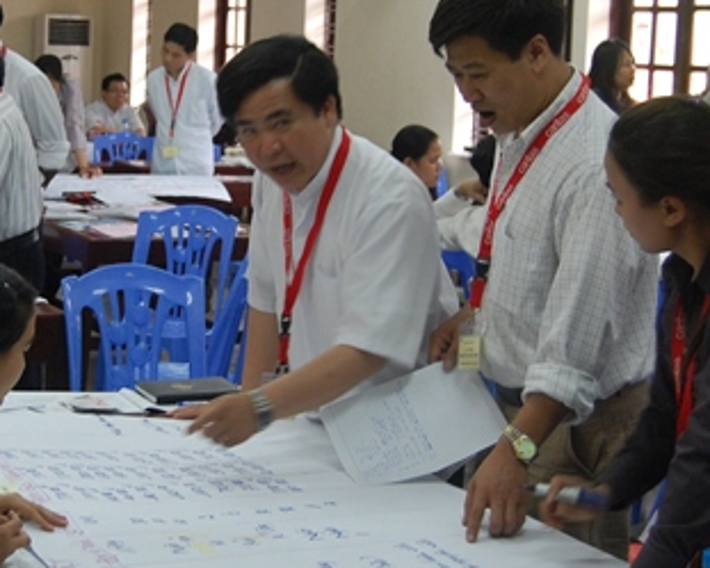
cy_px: 221
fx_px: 1703
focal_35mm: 81
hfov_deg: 23.4
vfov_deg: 18.9
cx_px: 201
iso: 720
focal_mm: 28
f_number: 4.2
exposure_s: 1/30
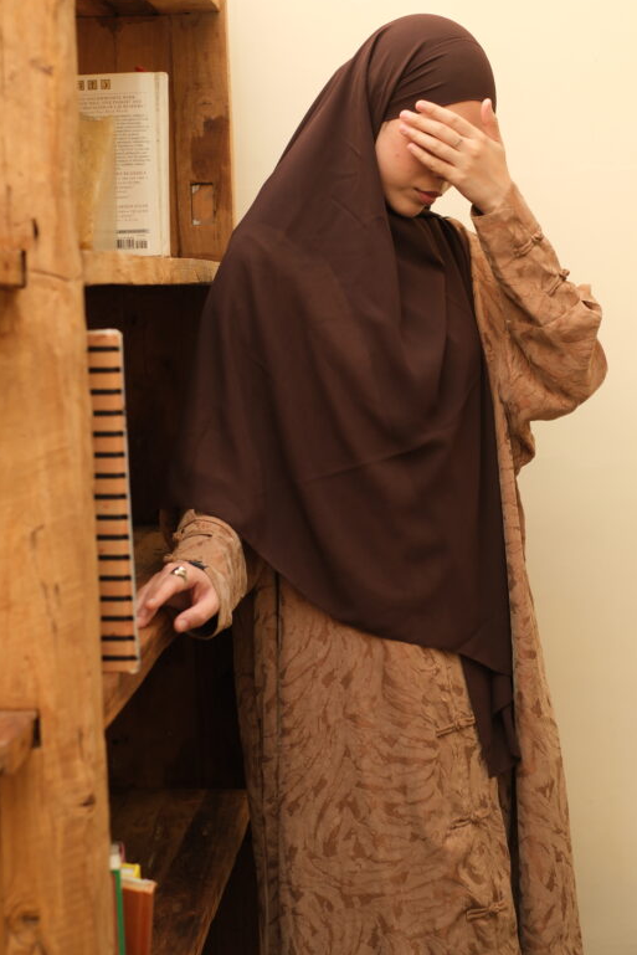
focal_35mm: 62
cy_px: 402
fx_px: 1645
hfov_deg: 21.9
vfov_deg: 32.3
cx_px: 327
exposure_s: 1/250
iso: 400
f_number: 2.8
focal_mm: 35
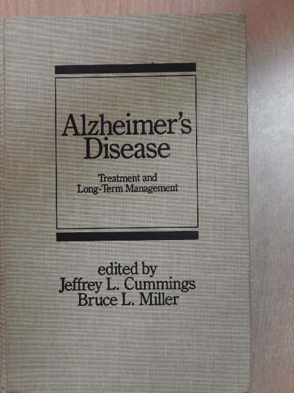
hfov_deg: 29.1
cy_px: 196
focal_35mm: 50
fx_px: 566
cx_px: 147
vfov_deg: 38.2
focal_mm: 9
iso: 400
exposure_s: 1/20
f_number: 5
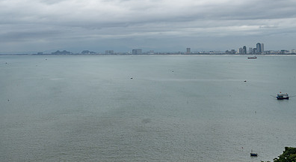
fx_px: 460
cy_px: 24
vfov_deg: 19.6
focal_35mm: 59
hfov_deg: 35.4
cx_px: 102
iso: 64
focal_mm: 26
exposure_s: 1/320
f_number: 9
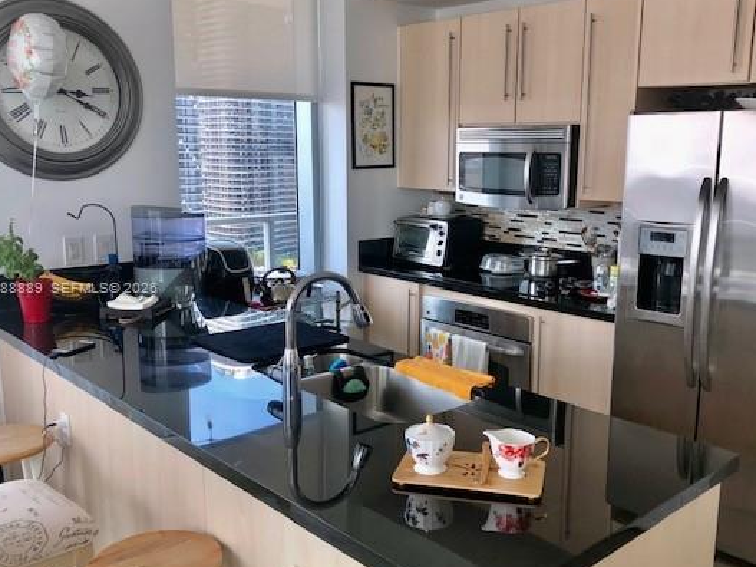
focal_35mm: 34
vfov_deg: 41.8
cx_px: 420
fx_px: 742
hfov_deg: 53.8
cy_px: 289
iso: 20
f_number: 1.8
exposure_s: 1/156
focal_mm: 3.99
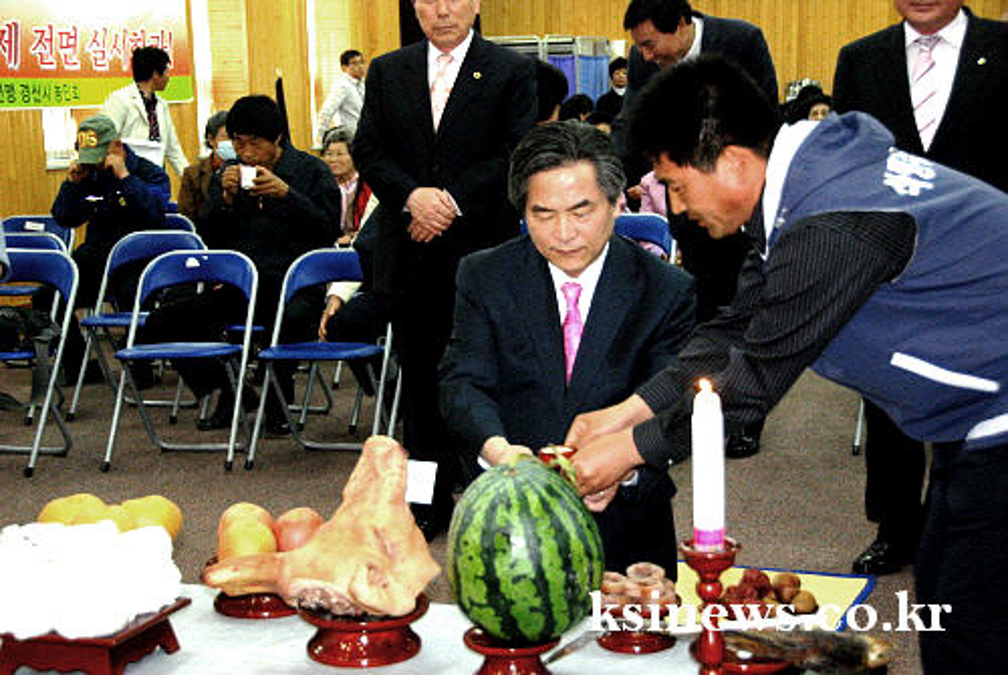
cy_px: 338
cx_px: 504
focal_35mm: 60
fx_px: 1682
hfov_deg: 33.4
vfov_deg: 22.7
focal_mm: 40
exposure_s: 1/60
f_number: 4.5
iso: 400
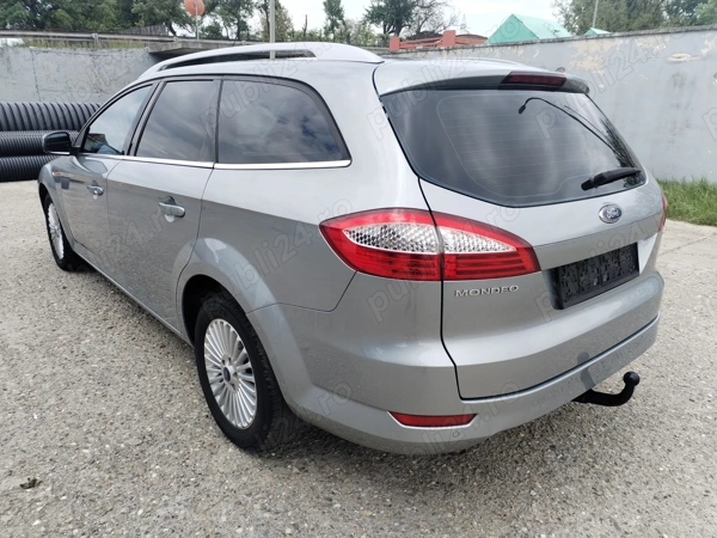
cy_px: 269
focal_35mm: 29
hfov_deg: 61.7
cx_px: 358
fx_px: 601
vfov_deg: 48.2
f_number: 1.8
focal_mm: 4.75
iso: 100
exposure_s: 1/940
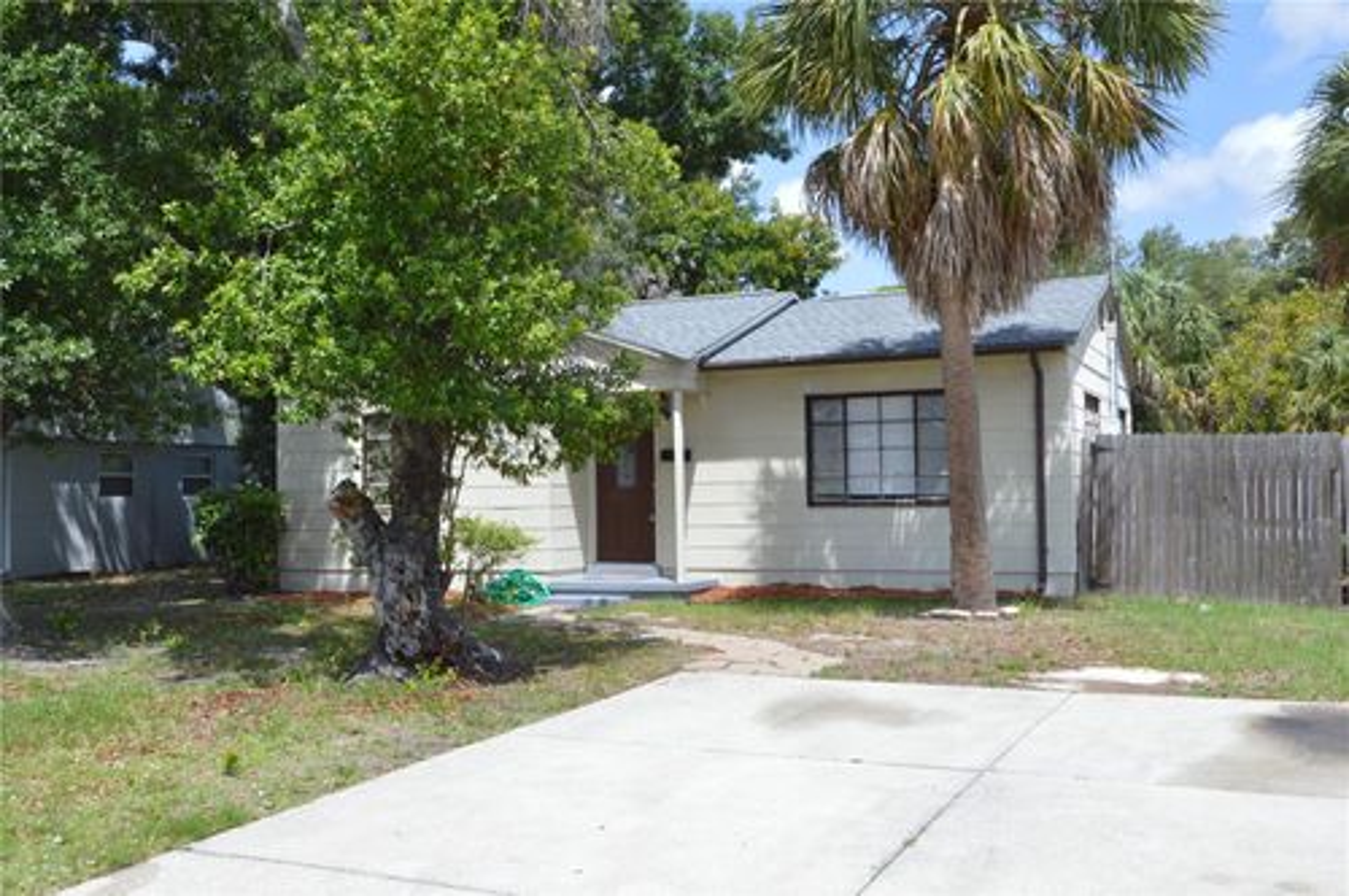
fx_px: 1235
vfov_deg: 39.9
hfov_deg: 57.3
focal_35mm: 33
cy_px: 448
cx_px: 674
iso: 200
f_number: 13
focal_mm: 22
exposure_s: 1/125
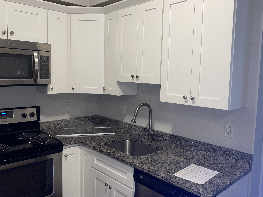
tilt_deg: -5.7
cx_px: 135
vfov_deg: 46.8
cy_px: 93
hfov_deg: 60.0
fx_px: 228
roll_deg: -1.1
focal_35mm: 30
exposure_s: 1/20
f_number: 1.8
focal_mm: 4.25
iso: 64
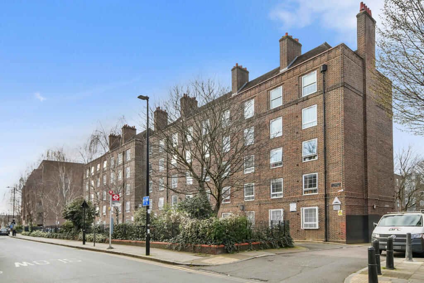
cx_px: 212
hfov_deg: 76.1
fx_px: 271
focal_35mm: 23
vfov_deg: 55.1
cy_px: 142
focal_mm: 23
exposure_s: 1/1250
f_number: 7.1
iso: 1250
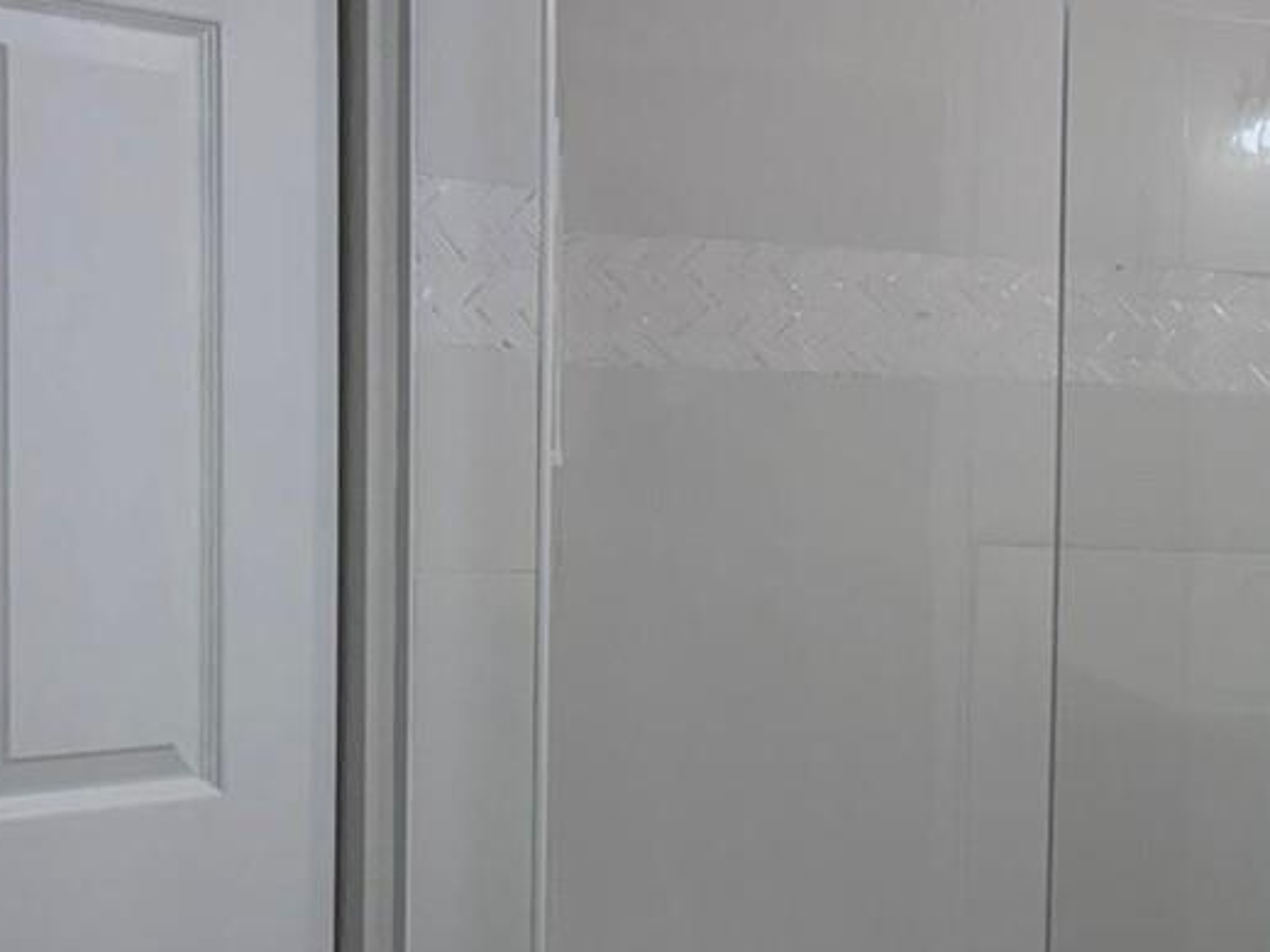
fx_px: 2935
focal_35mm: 80
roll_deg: -2.9
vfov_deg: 18.4
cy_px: 625
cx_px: 1839
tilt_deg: -4.0
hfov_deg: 21.1
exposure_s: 1/180
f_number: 1.6
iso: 50
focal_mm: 5.96
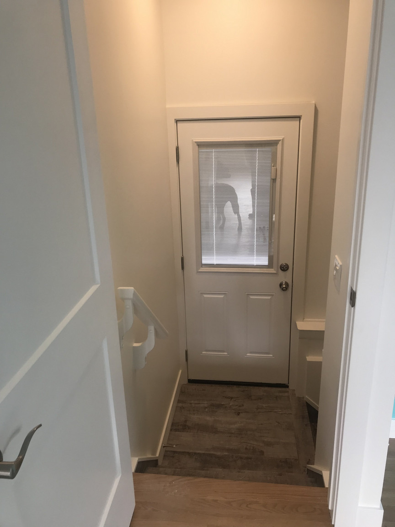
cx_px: 198
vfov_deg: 63.4
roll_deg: +1.5
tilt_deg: -18.5
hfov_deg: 49.7
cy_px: 264
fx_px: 426
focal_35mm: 28
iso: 25
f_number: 1.8
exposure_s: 1/60
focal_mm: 3.99
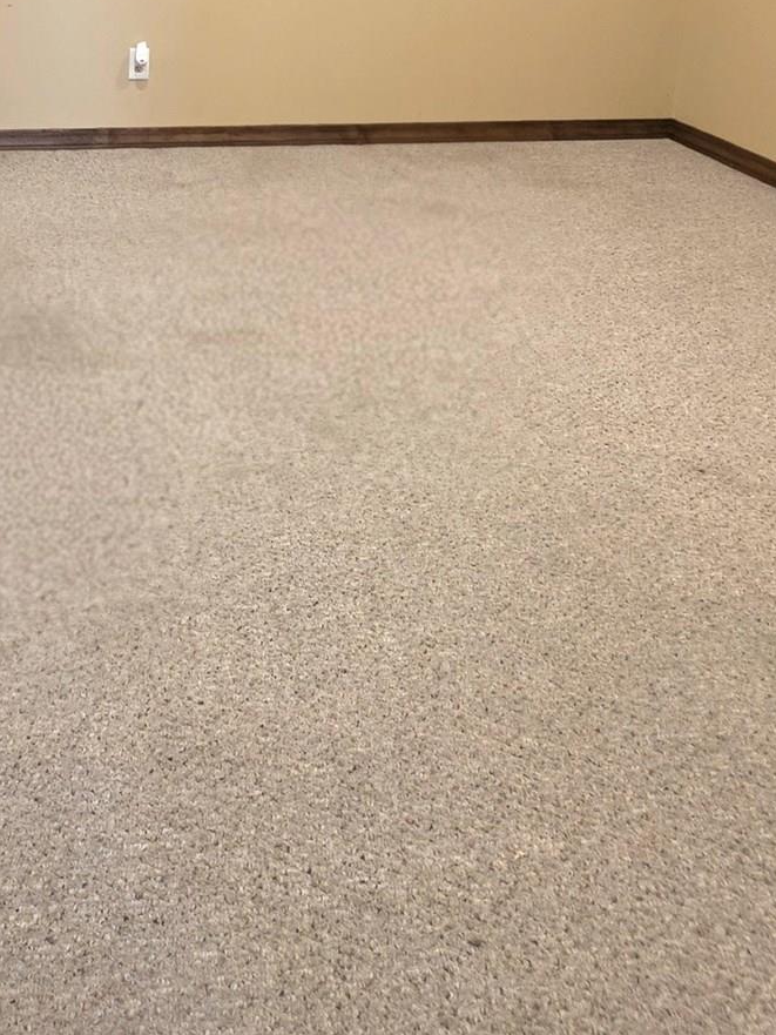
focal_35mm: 34
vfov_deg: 48.1
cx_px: 36
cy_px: 96
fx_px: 1016
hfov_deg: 38.1
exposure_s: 1/60.2
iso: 250
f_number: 1.9
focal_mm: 2.2
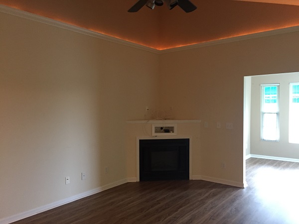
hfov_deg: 61.7
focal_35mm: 29
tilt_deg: -1.0
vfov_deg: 48.2
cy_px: 112
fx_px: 250
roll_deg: -0.7
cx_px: 150
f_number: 2.2
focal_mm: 4.15
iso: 160
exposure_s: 1/30
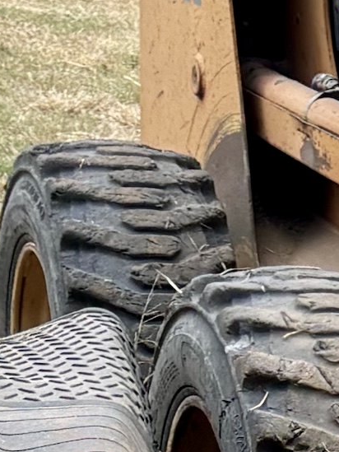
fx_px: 2532
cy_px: 617
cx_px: 1175
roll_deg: -6.2
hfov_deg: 6.6
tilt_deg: -19.6
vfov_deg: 10.0
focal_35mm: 194
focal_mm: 5.96
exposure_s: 1/321
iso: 50
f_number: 1.6
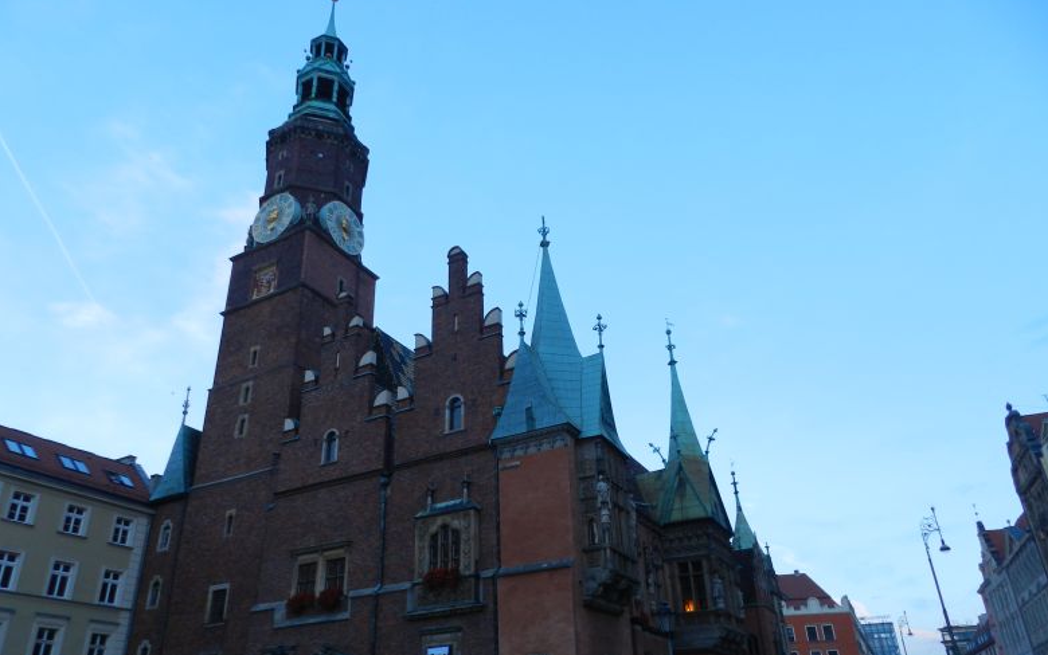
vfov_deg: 49.0
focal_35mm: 25
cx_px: 515
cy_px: 391
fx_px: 714
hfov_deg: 72.5
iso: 160
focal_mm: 4
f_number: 3.4
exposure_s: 1/60
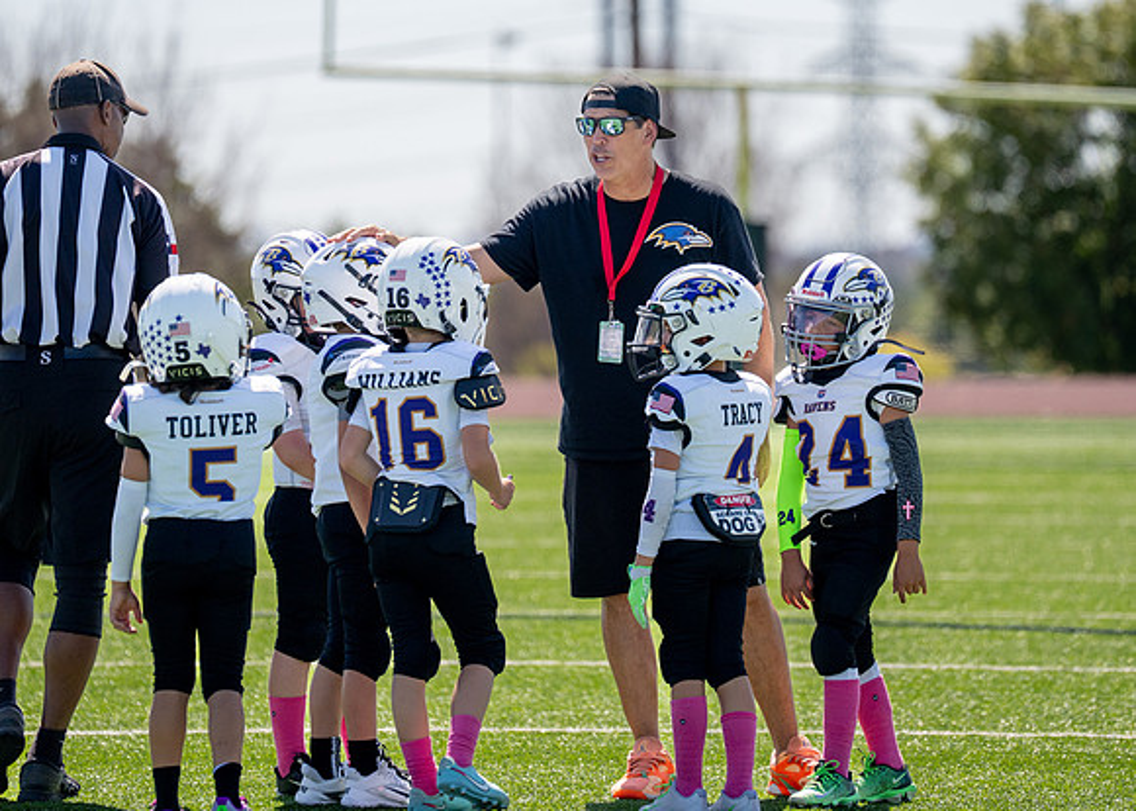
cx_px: 622
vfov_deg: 4.8
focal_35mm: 300
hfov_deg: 6.7
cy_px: 237
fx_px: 9665
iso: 200
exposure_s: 1/4000
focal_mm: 200
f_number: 2.8
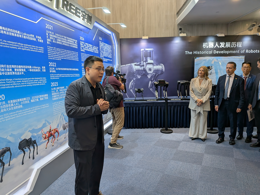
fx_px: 180
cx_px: 130
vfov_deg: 56.8
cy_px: 98
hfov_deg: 71.6
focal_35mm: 24
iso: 68
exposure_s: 1/100
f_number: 1.7
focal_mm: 4.53
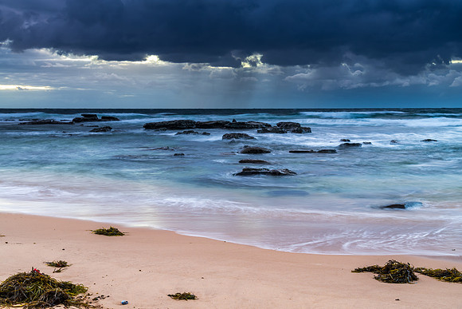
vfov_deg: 29.1
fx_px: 594
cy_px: 154
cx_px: 231
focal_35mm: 46
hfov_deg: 42.5
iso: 100
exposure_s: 2
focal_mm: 46
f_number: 8
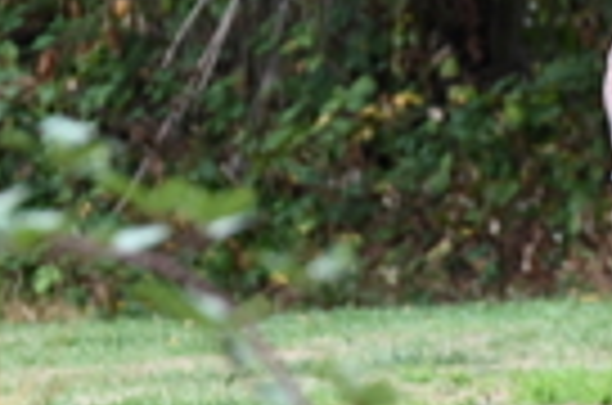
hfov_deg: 2.5
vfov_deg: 1.7
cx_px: 670
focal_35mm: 811
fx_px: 13755
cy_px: 106
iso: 800
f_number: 6.3
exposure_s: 1/250
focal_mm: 200
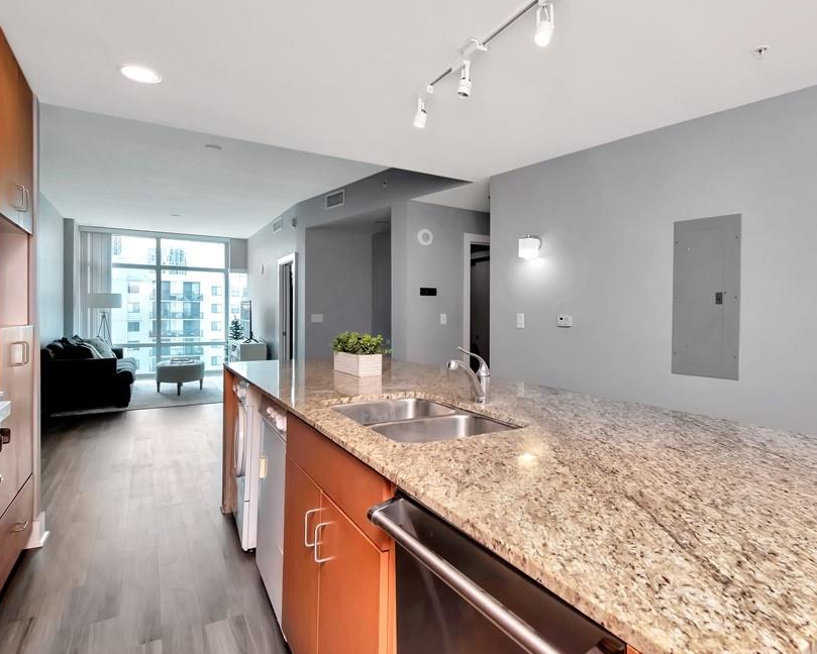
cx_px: 476
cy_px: 318
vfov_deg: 69.2
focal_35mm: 20
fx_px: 474
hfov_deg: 80.9
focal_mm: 11
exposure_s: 1/200
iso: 640
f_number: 9
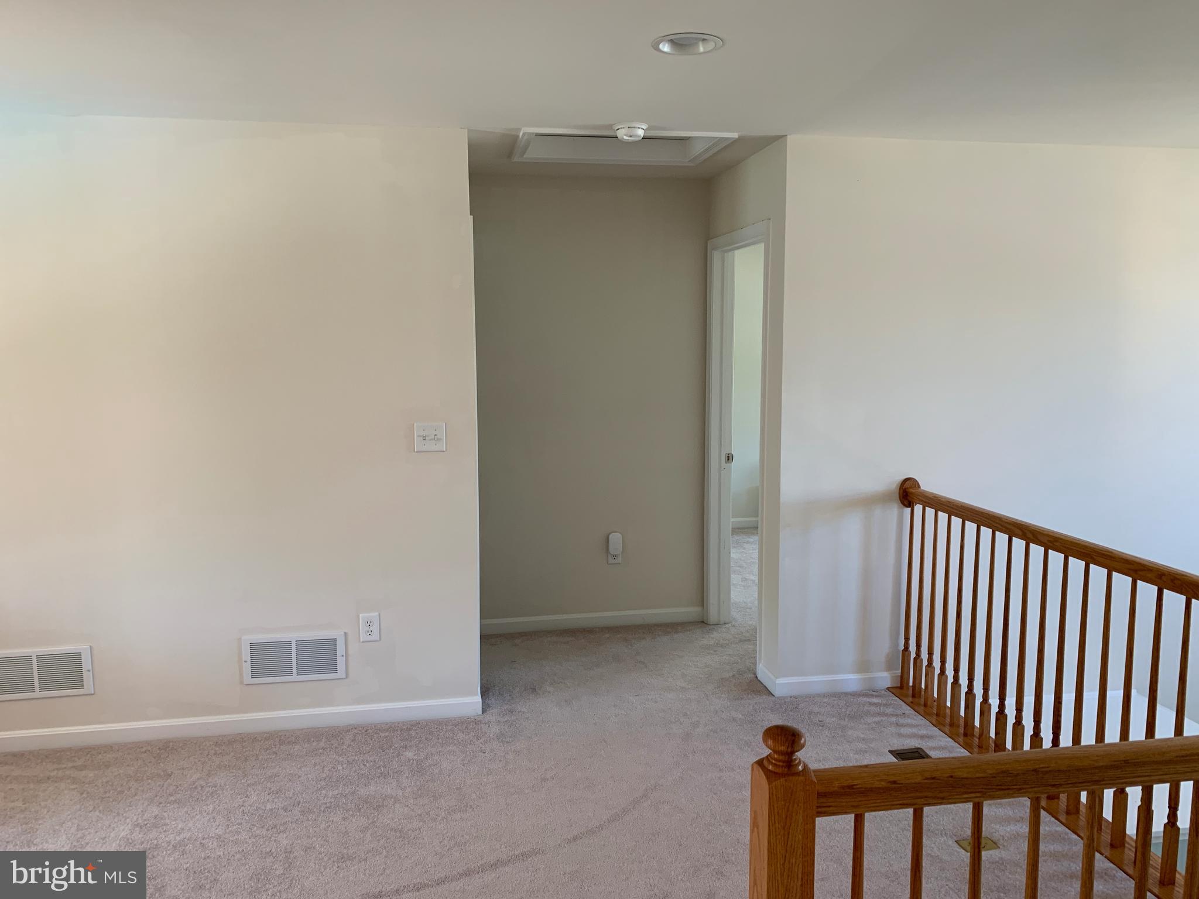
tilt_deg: -6.3
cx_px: 600
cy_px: 450
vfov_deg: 53.1
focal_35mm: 26
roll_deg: +0.0
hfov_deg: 67.3
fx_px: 901
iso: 125
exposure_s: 1/60
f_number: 1.8
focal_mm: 4.25
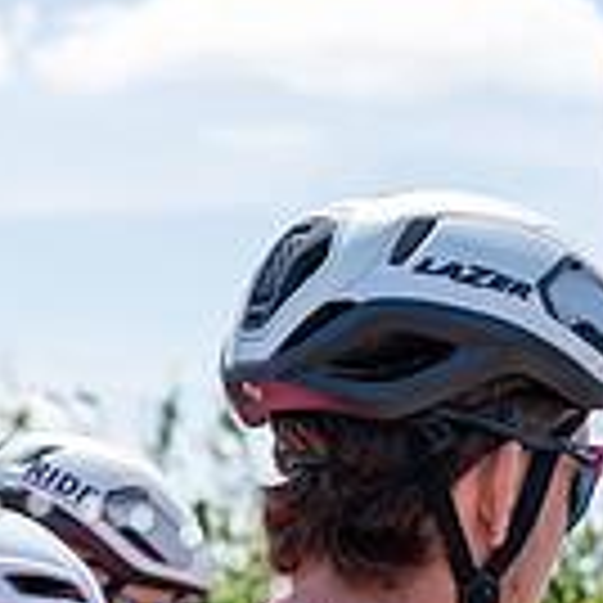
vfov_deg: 10.5
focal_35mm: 166
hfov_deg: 10.5
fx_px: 3272
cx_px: 117
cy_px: 531
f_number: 5.6
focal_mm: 58
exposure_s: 1/500
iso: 100
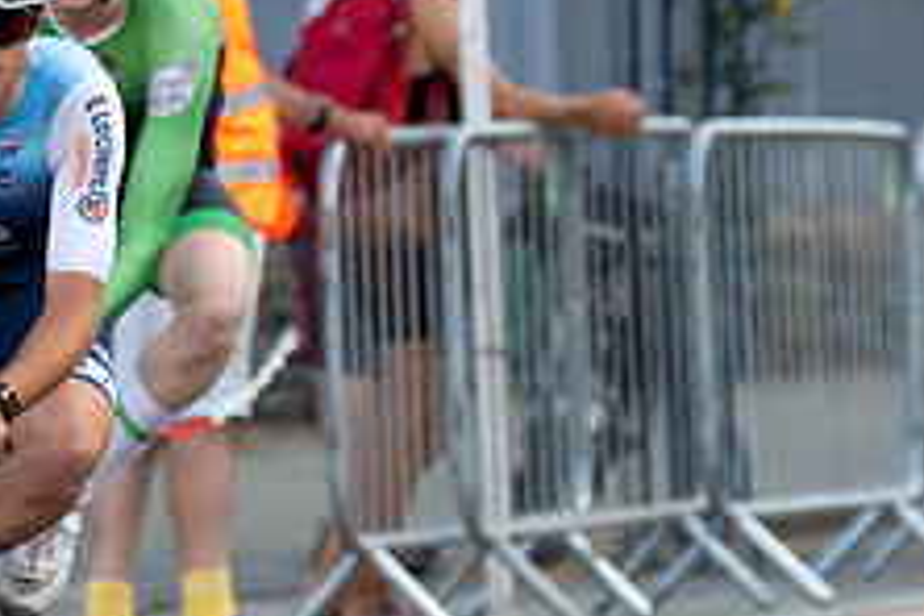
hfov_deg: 3.6
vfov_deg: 2.4
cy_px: 76
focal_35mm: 569
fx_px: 14603
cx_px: -204
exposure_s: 1/800
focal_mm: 116
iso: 500
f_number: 3.2
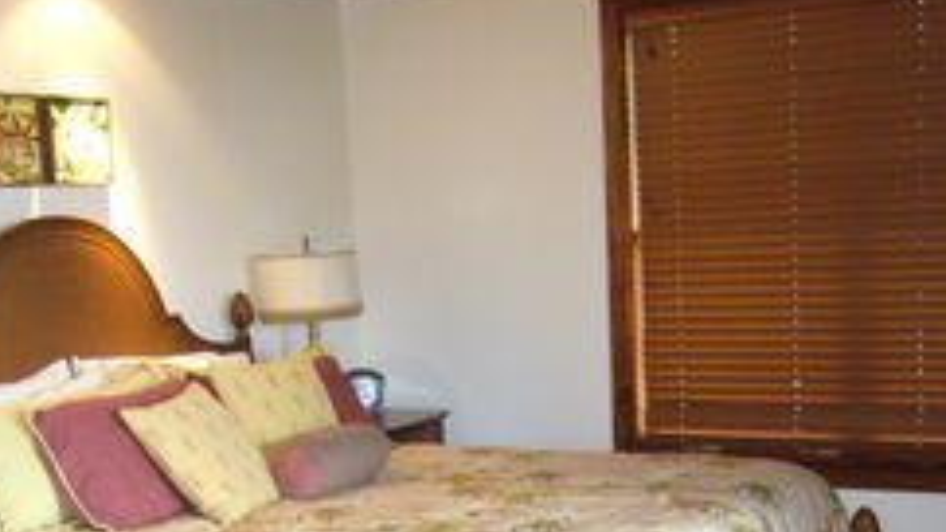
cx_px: 360
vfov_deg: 20.1
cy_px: 516
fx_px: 1455
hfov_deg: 35.8
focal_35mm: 58
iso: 320
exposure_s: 1/30
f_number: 2.8
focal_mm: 5.8
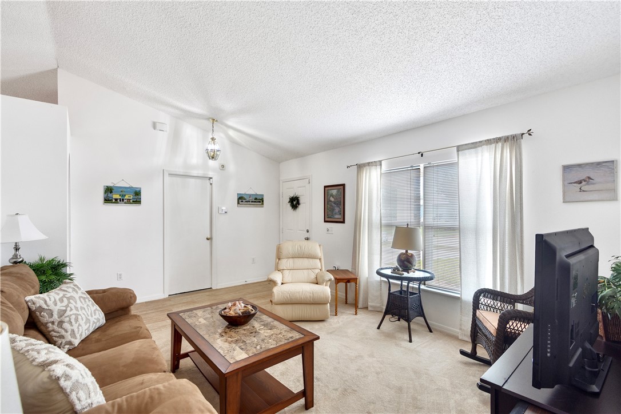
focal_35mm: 15
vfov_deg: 77.3
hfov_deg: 100.4
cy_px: 207
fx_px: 259
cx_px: 310
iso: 320
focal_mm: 10
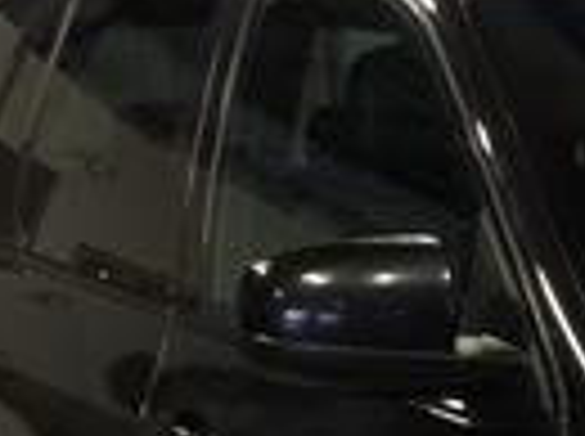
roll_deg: -0.2
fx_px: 2412
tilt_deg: -15.4
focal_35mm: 143
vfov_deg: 9.9
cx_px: 1058
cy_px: 746
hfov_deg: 12.6
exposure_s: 1/30
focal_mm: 4.15
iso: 64
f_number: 2.2
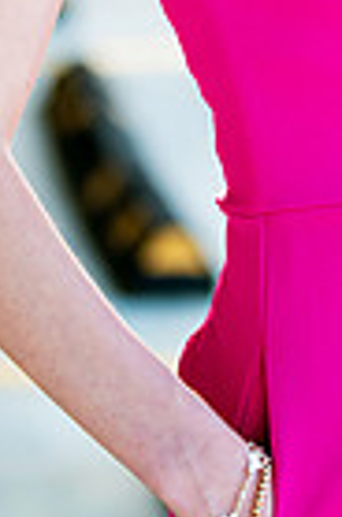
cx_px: 227
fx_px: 4182
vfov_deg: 7.0
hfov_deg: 4.7
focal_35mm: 292
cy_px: -275
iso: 400
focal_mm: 90
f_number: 2.8
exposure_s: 1/400
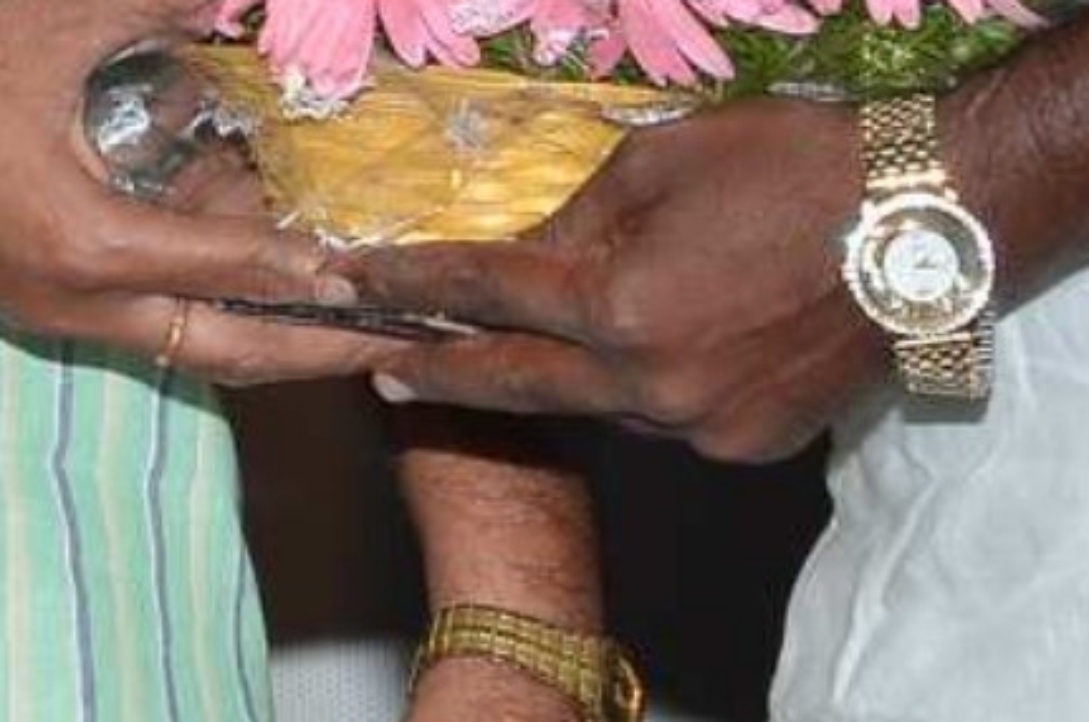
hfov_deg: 5.8
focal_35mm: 355
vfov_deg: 3.8
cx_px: -581
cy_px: -752
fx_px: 10711
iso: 320
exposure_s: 1/125
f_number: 7.1
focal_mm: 45
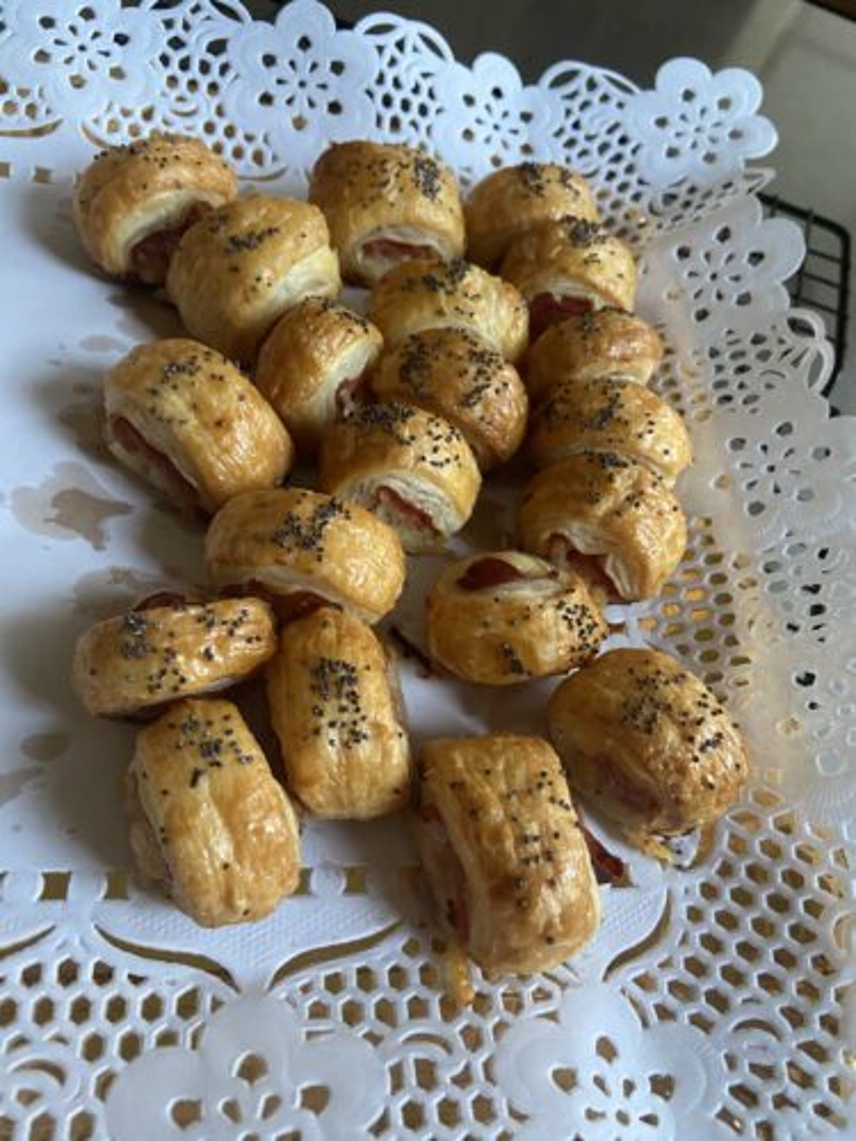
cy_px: 570
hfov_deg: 53.1
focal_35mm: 26
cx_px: 428
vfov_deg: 67.3
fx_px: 857
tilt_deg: -57.8
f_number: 1.8
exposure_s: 1/50
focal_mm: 4.25
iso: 500
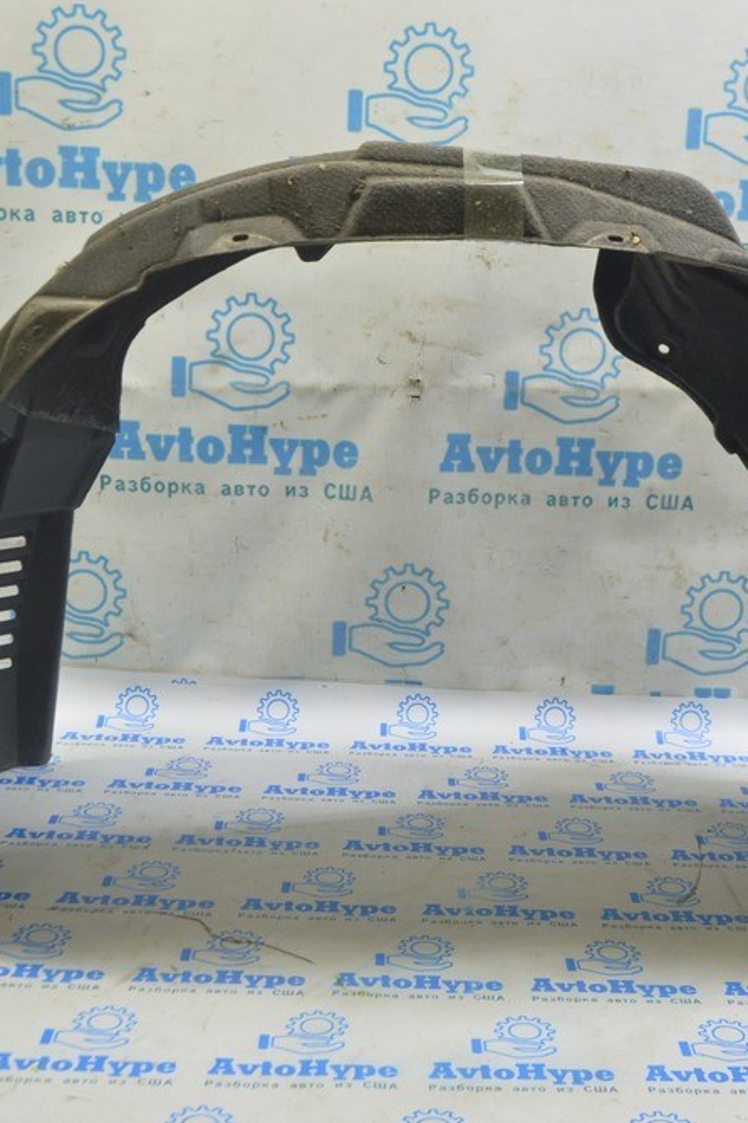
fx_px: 1644
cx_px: 488
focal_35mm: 53
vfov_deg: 37.7
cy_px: 563
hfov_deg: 25.5
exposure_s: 1/20
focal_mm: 23
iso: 400
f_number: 5.6
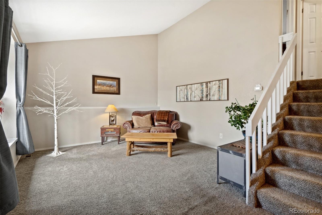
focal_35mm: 16
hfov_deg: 96.7
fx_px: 143
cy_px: 108
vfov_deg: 73.7
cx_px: 161
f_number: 5.6
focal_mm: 16
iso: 100
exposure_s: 1/20
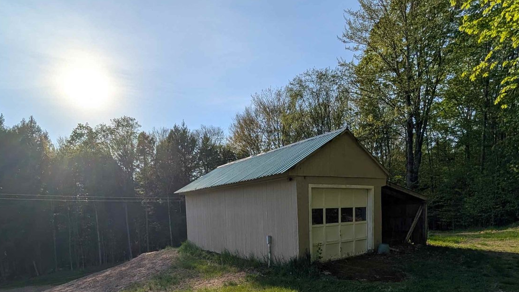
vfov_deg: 54.7
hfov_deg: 89.3
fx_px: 261
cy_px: 229
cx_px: 236
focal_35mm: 19
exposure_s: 1/8333
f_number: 1.7
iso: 43
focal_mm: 2.02
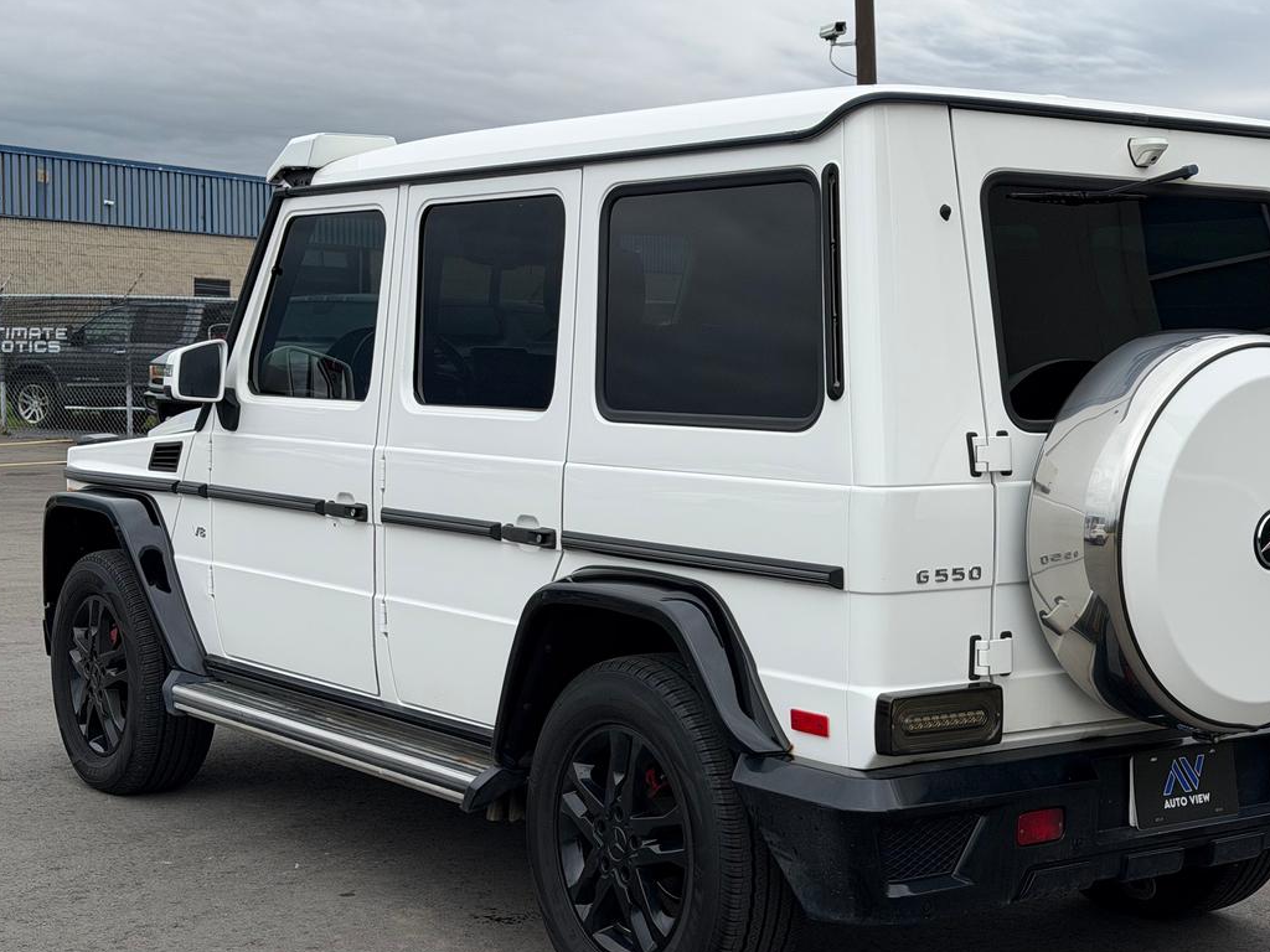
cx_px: 781
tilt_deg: -2.8
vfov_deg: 24.4
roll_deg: -1.4
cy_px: 512
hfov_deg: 32.1
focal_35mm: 60
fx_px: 2201
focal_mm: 6.76
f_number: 1.78
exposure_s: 1/1980
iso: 64
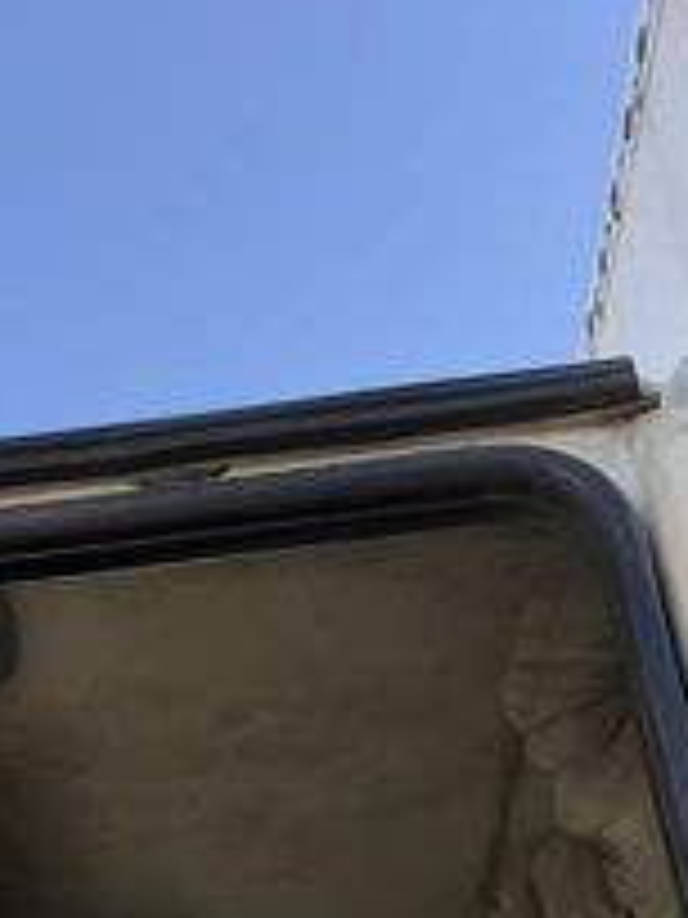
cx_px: 234
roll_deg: +0.5
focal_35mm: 47
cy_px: 891
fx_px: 1246
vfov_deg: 36.8
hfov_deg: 30.7
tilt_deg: +26.3
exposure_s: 1/858
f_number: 1.78
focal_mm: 6.76
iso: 80
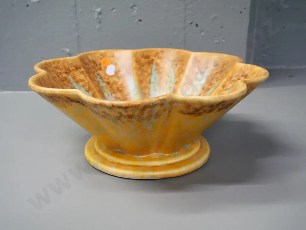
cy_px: 115
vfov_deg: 32.9
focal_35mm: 44
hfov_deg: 42.9
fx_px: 389
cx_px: 153
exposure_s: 1/125
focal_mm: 22
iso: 3200
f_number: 5
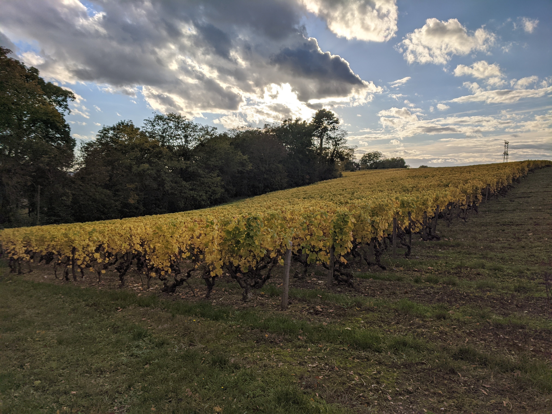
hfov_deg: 67.3
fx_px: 415
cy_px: 207
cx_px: 276
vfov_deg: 53.1
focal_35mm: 26
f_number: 2
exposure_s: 1/7752
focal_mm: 4.67
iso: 70
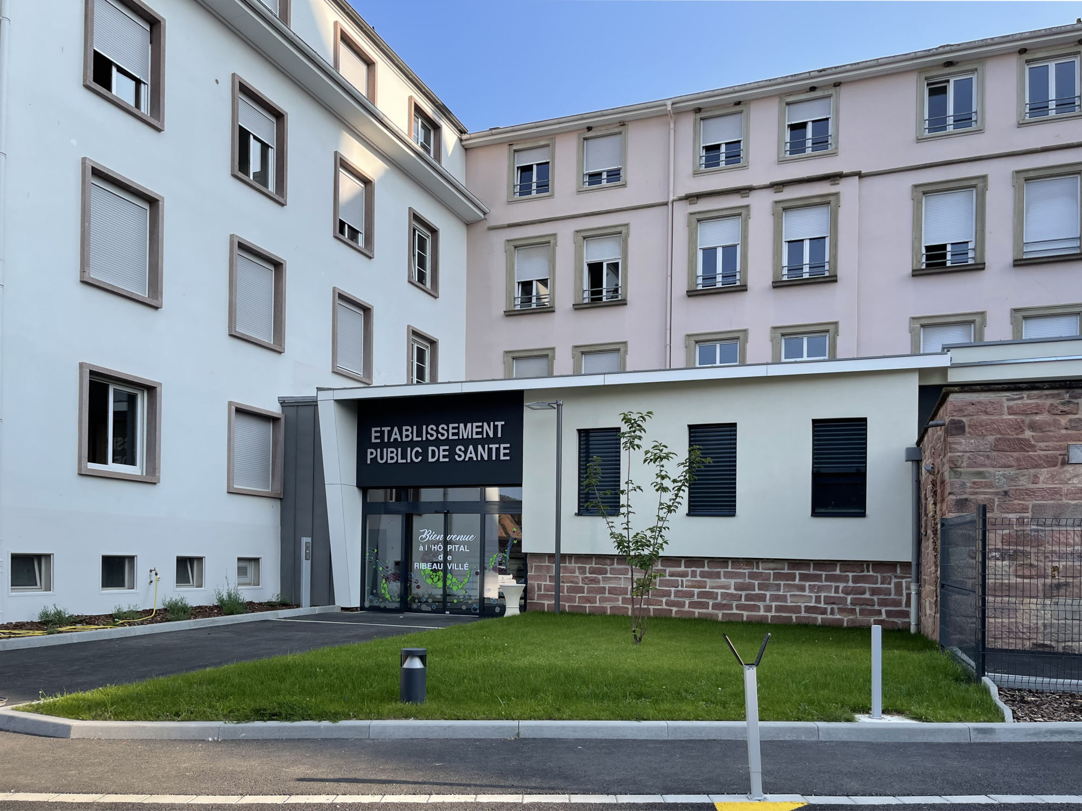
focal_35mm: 26
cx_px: 541
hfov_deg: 67.3
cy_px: 406
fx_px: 813
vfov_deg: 53.1
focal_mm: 5.1
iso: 32
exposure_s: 1/1294
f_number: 1.6
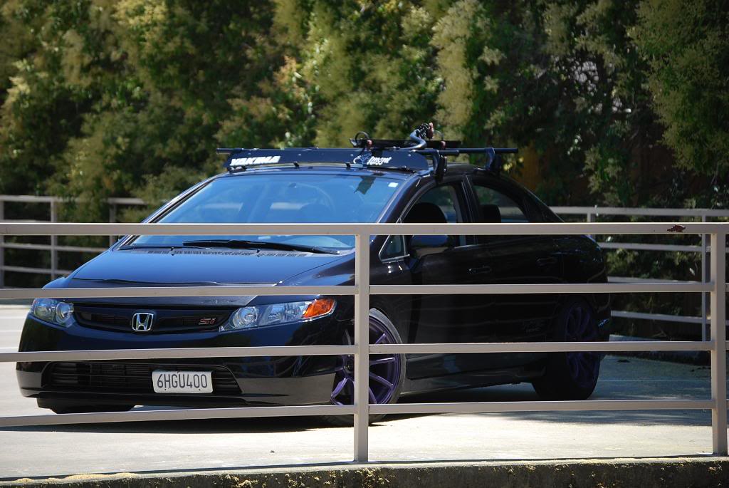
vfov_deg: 8.2
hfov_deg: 12.2
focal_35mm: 168
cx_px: 364
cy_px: 244
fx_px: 3405
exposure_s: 1/250
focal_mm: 112
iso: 100
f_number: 5
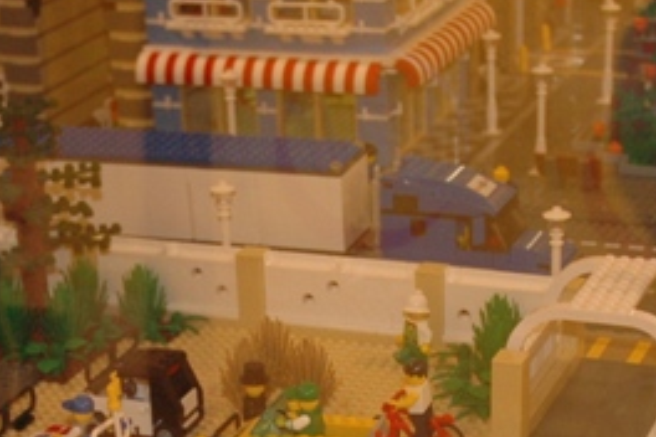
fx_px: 1986
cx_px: 271
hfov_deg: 18.7
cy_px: 588
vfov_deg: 12.2
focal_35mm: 109
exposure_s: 1/100
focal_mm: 24
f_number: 3.8
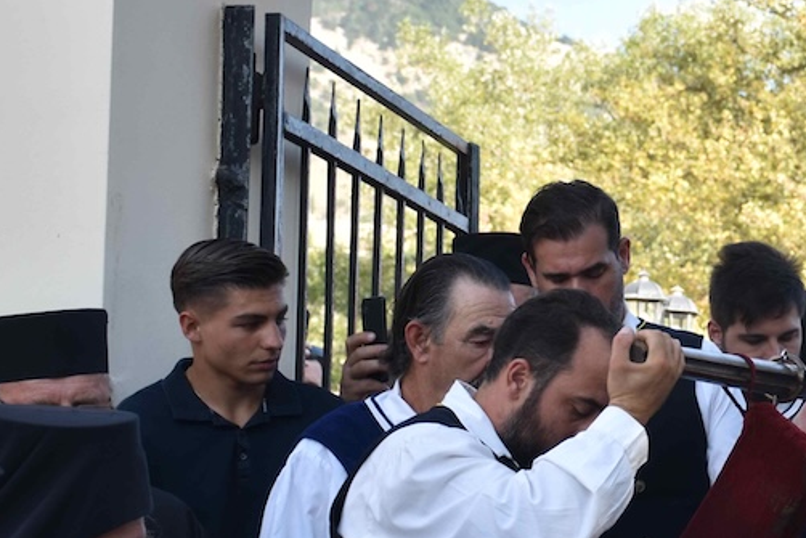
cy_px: 267
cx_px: 893
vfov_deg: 10.6
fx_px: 2911
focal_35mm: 130
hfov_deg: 15.3
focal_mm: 34
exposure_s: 1/400
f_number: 4.2
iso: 200
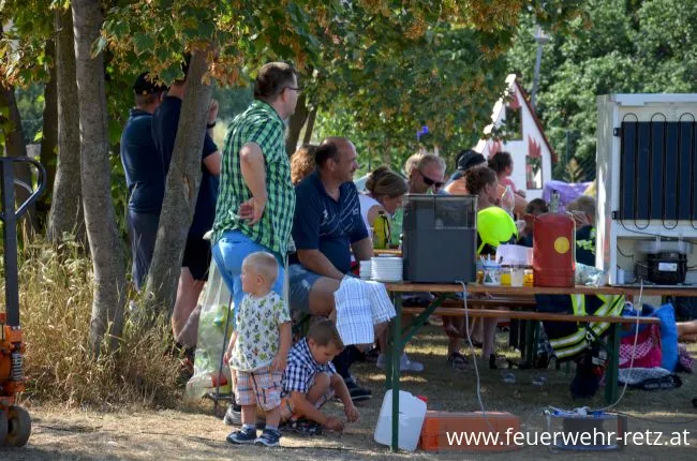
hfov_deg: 13.1
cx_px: 348
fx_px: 3042
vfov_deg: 8.7
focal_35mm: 158
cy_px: 230
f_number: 7.1
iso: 200
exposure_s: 1/200
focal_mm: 105
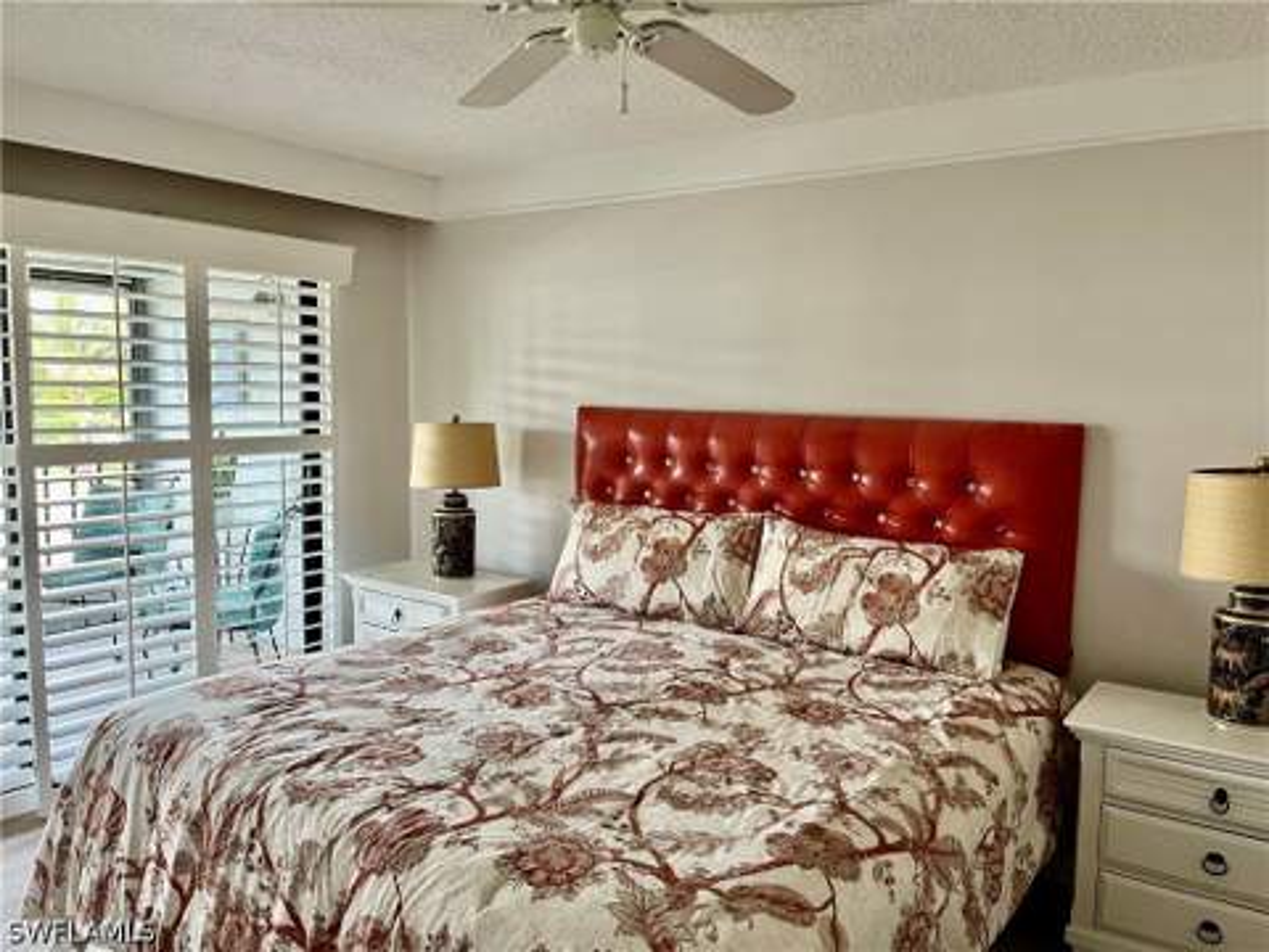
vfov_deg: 53.1
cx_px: 634
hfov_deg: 67.3
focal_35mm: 26
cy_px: 476
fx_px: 953
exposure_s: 1/60
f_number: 1.6
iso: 160
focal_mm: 5.1
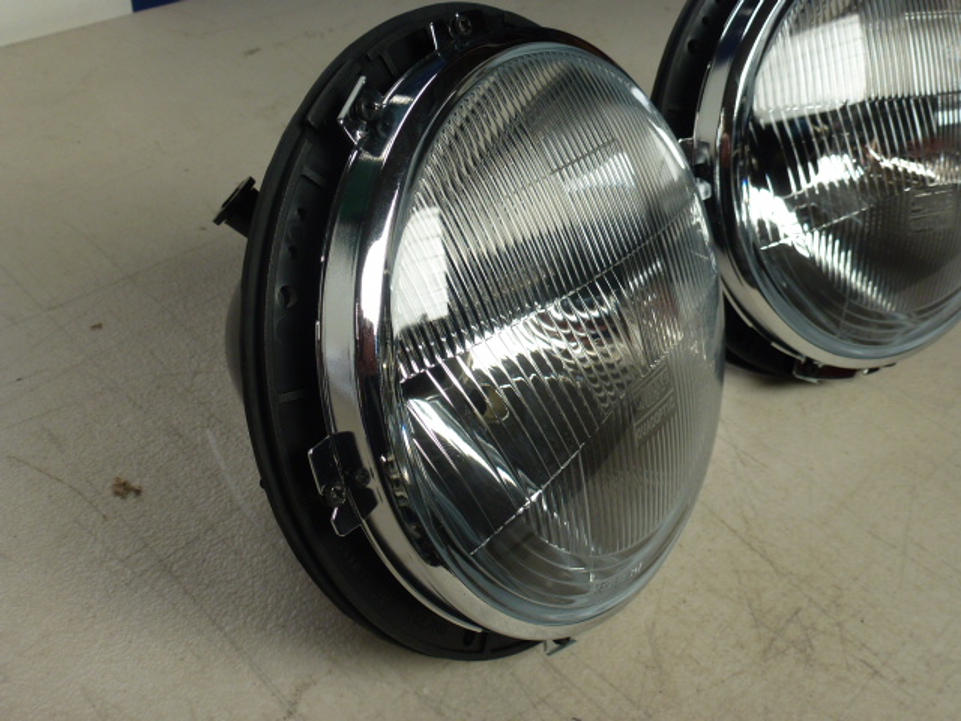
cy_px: 360
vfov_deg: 42.9
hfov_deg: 55.4
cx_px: 480
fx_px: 916
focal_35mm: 33
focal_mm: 5.9
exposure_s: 1/80
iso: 100
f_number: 3.6
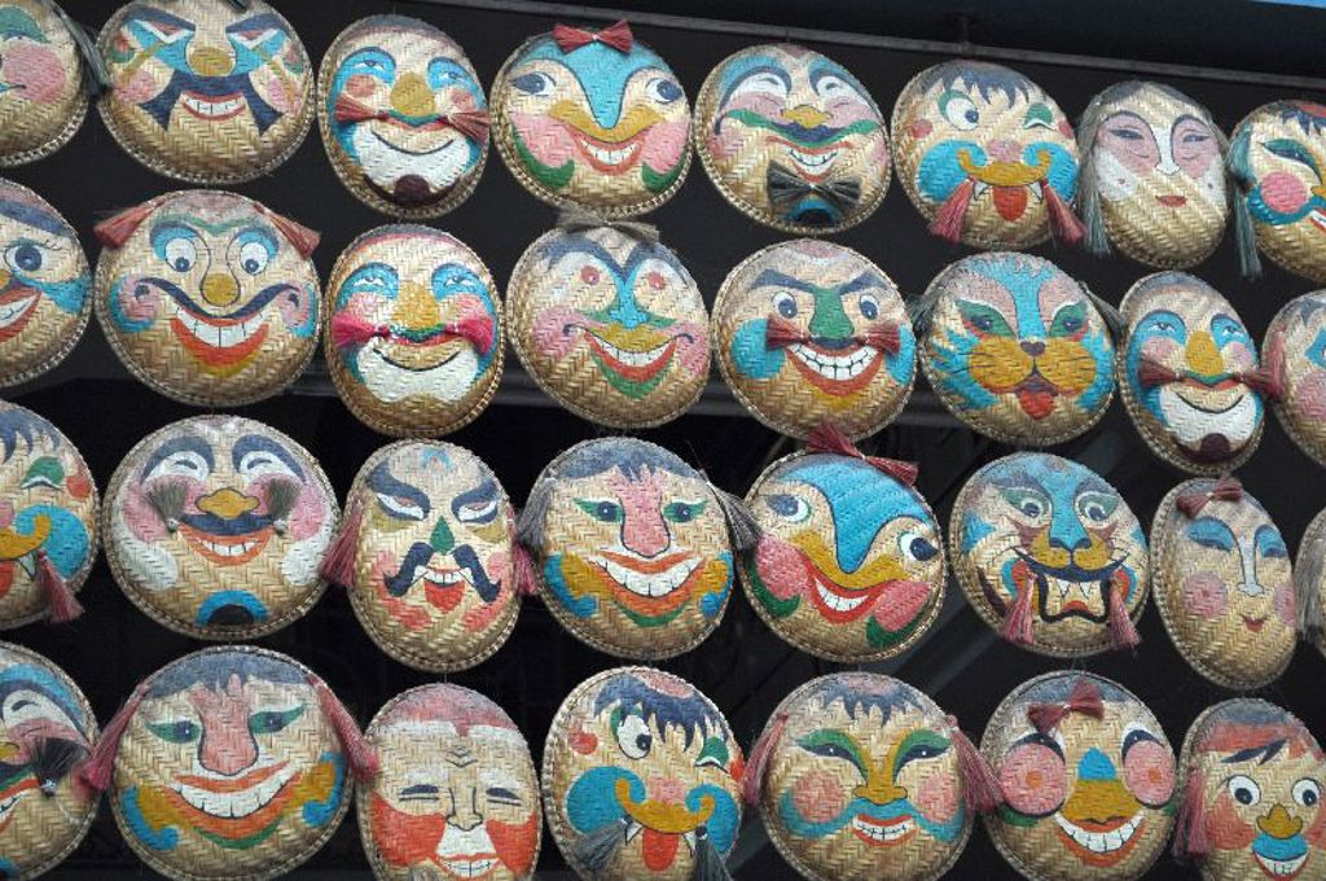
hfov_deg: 24.6
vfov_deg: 16.5
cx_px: 663
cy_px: 440
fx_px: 3035
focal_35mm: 82
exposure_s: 1/60
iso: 400
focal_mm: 55
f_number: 5.6
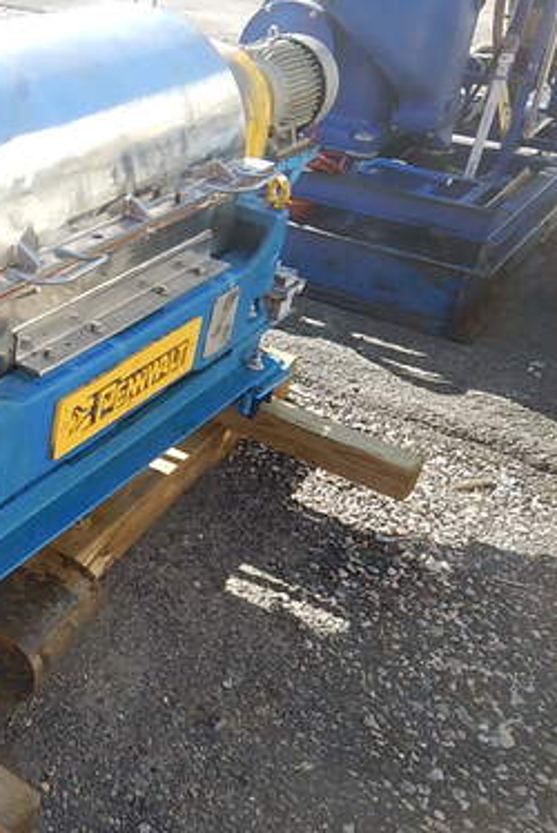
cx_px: -74
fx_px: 927
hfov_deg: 29.7
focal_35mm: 40
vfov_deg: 48.3
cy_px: 354
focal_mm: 4.3
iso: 125
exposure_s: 1/500
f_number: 2.8
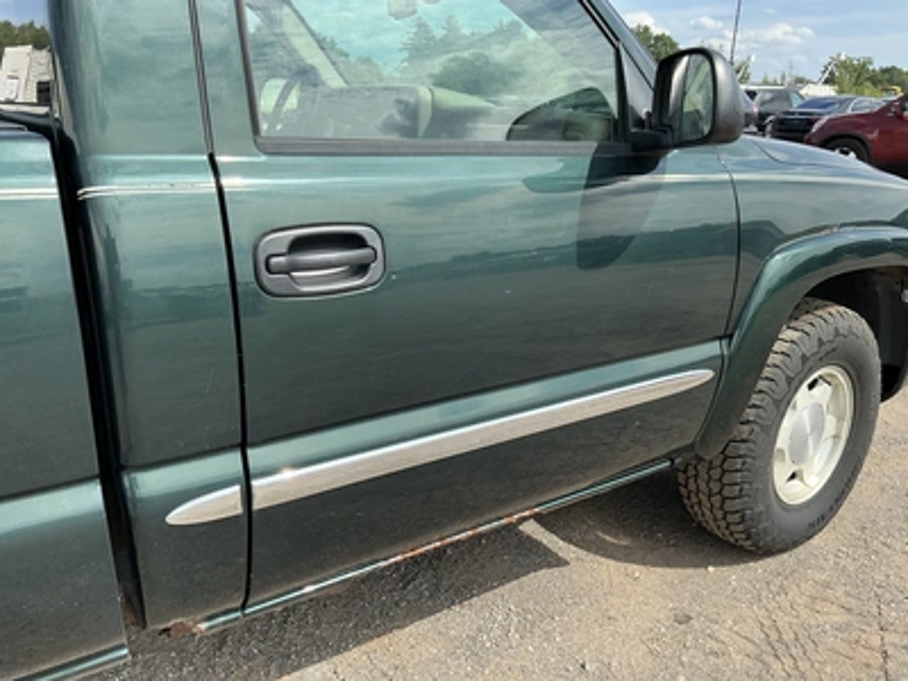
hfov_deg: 63.4
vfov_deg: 49.7
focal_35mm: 28
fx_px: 734
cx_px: 454
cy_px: 340
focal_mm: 3
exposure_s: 1/929
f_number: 1.8
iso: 25
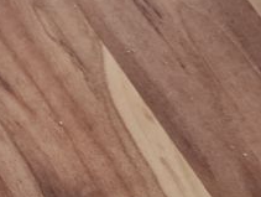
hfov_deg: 13.2
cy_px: -237
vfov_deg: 10.7
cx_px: -307
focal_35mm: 123
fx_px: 929
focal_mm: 5.4
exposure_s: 1/50
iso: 200
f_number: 1.8
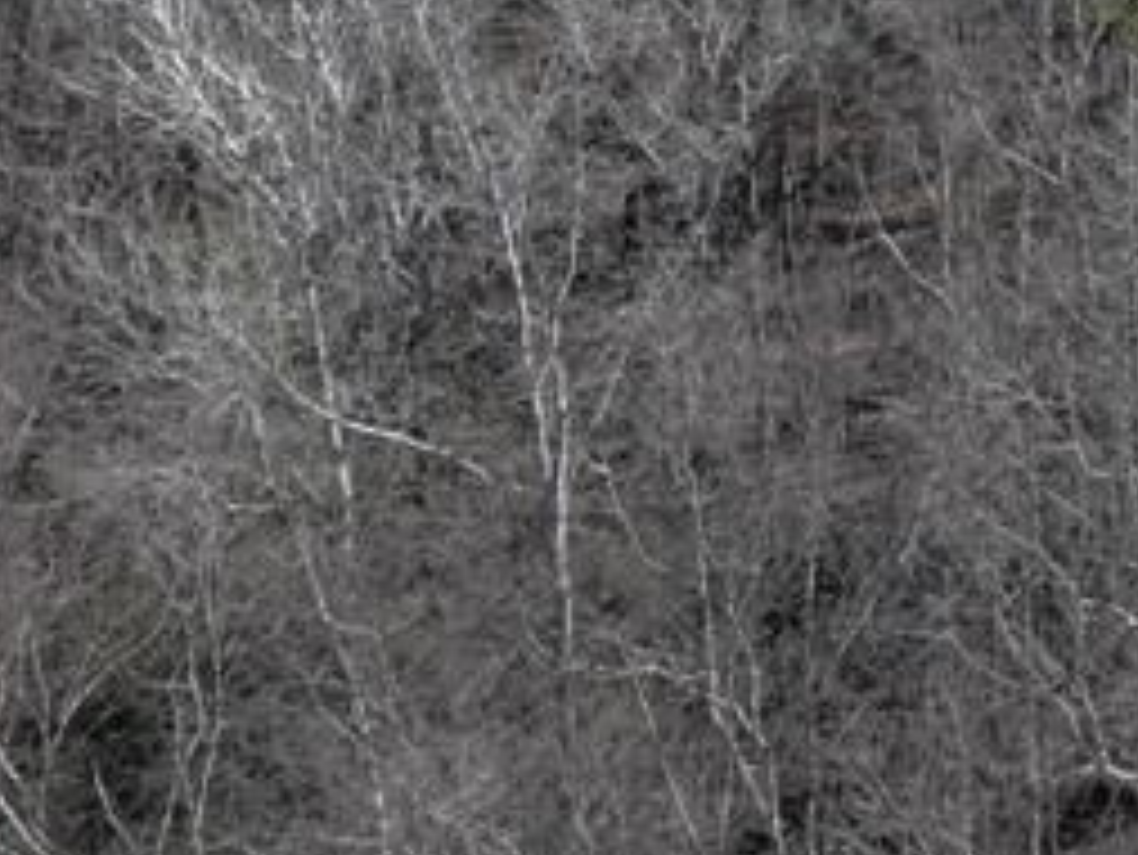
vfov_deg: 13.4
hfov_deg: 16.3
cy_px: -772
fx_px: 3190
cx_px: 2173
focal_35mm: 97
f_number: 6.3
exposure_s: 1/250
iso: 111
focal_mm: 12.29
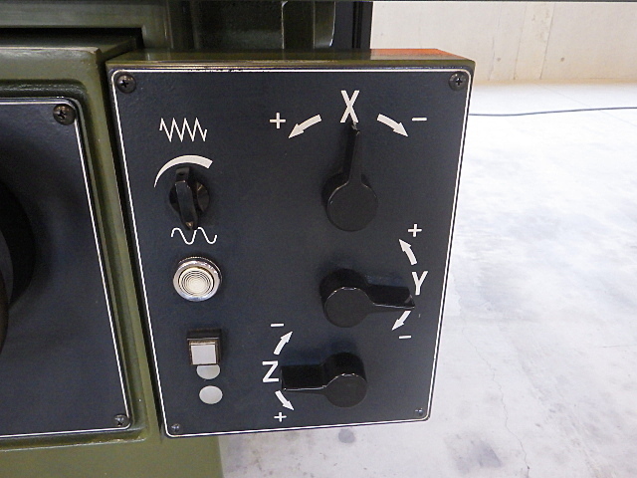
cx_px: 318
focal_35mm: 28
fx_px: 515
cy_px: 239
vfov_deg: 49.7
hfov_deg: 63.4
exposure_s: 1/45
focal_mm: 5
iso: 1000
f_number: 3.5
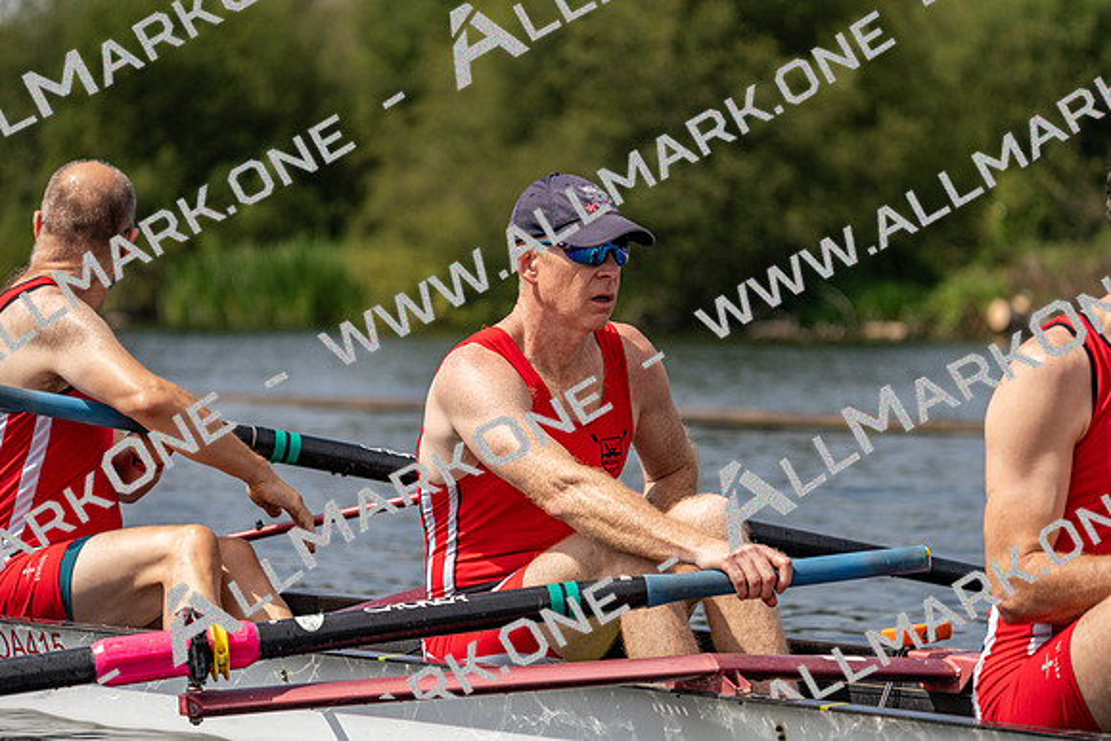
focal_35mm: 200
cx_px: 556
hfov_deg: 10.3
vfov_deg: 6.9
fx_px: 6173
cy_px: 370
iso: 200
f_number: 5.6
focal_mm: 200
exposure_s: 1/1600
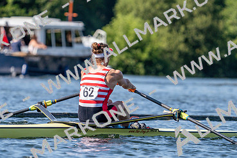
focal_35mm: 604
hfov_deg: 3.4
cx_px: 120
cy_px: 96
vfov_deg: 2.3
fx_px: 3978
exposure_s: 1/1600
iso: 320
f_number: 6.3
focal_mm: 385
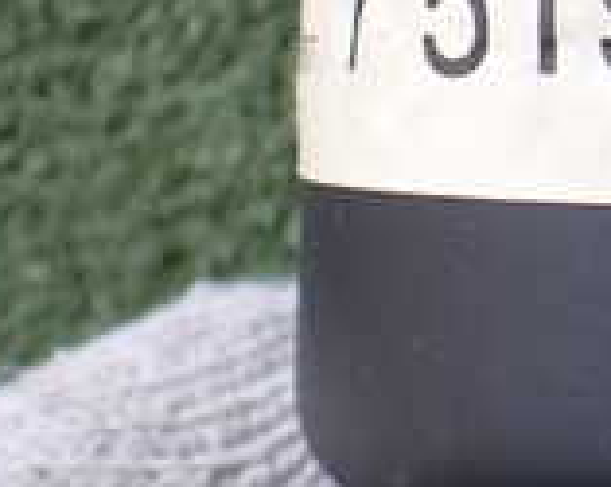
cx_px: 864
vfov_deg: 13.5
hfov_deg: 16.0
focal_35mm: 112
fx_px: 2022
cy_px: -35
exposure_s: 1/125
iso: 125
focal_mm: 5.4
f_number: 2.3
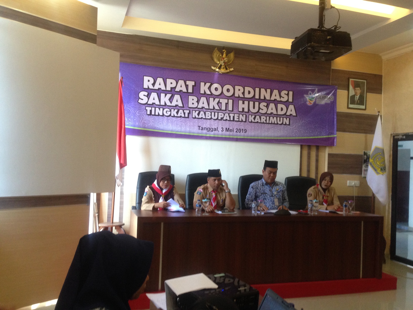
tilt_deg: +1.6
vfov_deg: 42.9
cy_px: 155
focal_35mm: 33
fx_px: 394
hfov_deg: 55.4
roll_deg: -2.7
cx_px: 206
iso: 200
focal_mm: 4.12
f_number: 2.4
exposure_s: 1/20
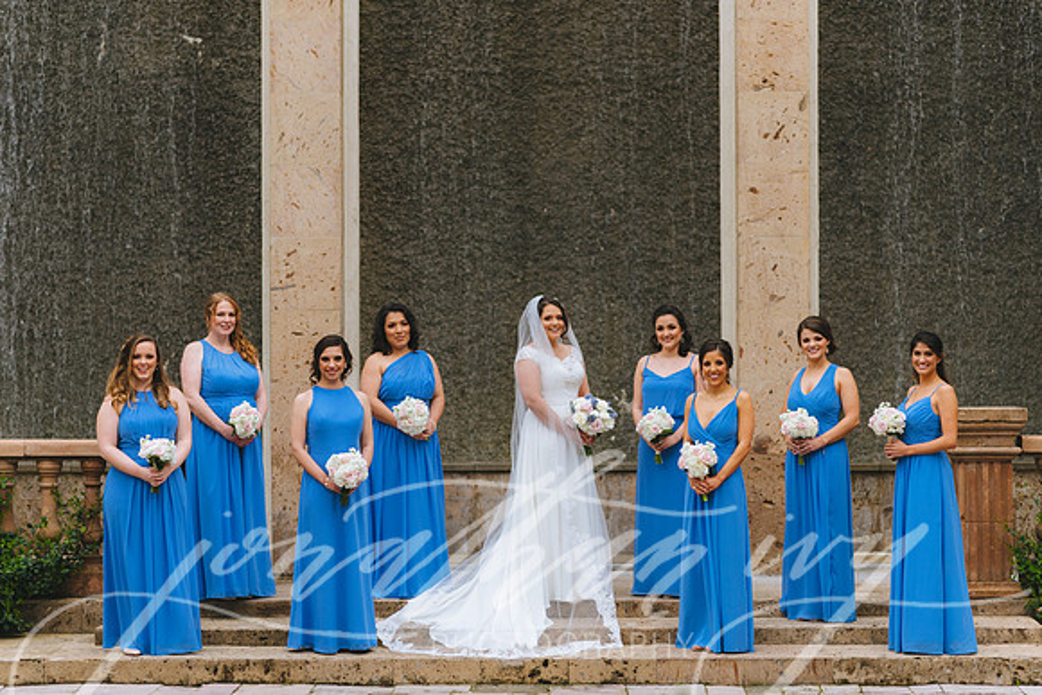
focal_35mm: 85
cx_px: 521
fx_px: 2461
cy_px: 348
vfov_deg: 16.1
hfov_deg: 23.9
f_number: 2
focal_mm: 85
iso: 400
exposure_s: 1/3200
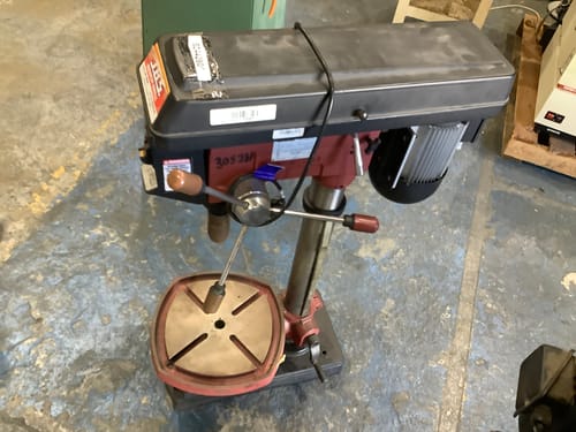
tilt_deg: -50.2
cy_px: 216
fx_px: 516
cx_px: 288
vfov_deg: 45.4
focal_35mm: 31
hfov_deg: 58.4
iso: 320
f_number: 2.4
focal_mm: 3.3
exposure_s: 1/50
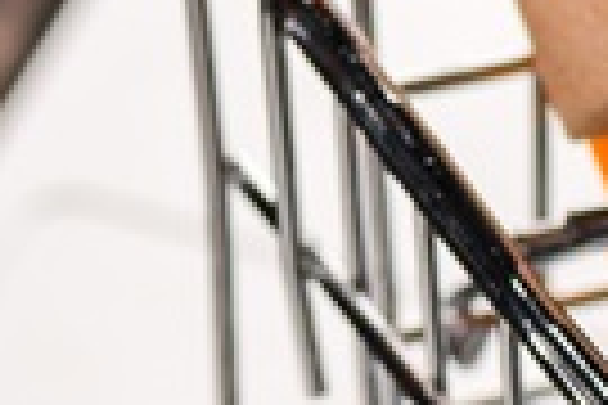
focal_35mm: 776
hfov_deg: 2.7
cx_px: 297
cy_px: 632
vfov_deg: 1.8
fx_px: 13105
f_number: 7.1
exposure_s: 1/200
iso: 100
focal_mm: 105
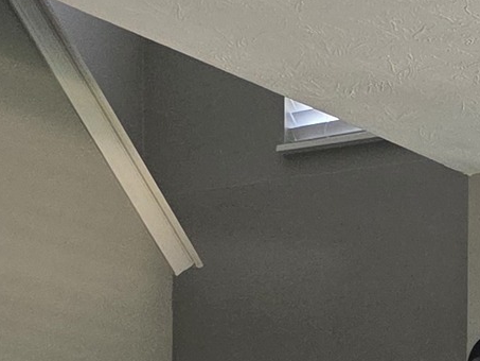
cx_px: 673
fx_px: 2164
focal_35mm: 156
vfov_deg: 8.7
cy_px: 827
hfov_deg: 12.2
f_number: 1.7
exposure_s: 1/120
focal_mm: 6.3
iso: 250
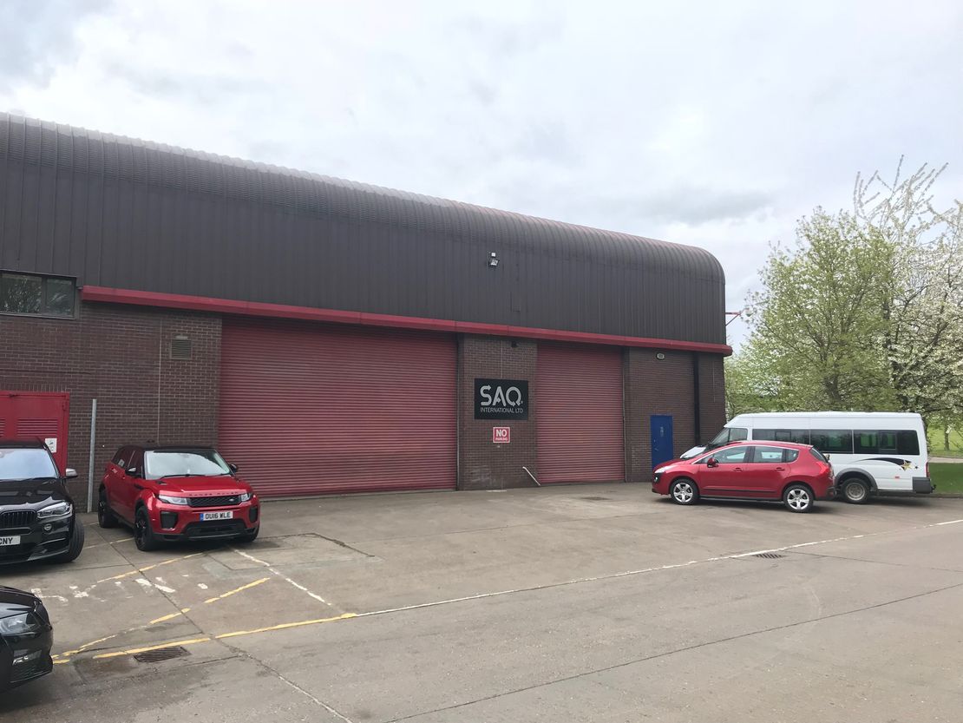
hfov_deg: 63.4
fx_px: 779
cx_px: 482
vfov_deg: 49.8
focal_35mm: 28
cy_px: 362
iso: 20
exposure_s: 1/929
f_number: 1.8
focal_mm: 3.99
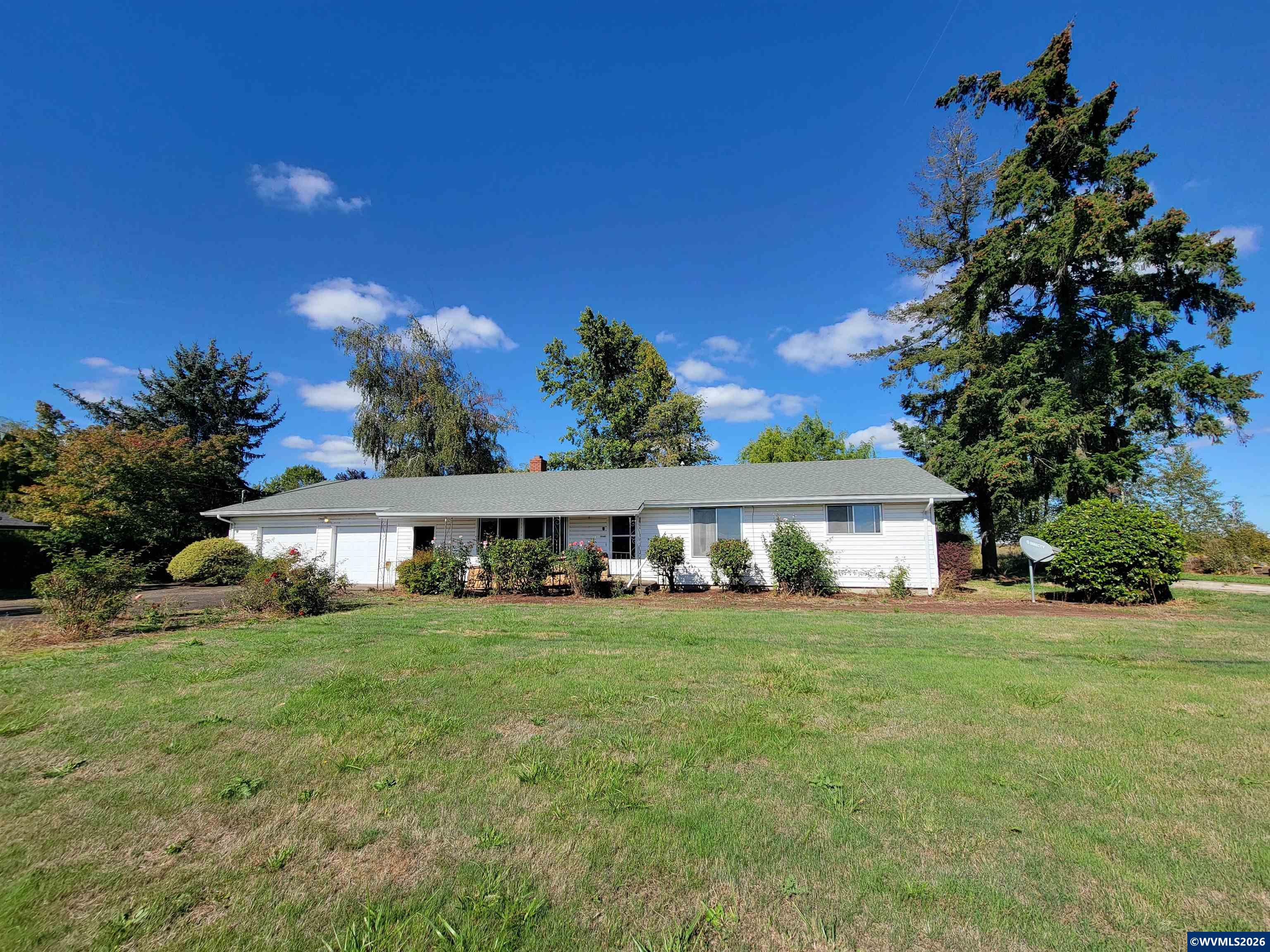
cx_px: 635
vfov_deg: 89.9
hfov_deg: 106.2
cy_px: 476
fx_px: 477
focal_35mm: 13
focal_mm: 2.2
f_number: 2.2
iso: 50
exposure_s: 1/1542
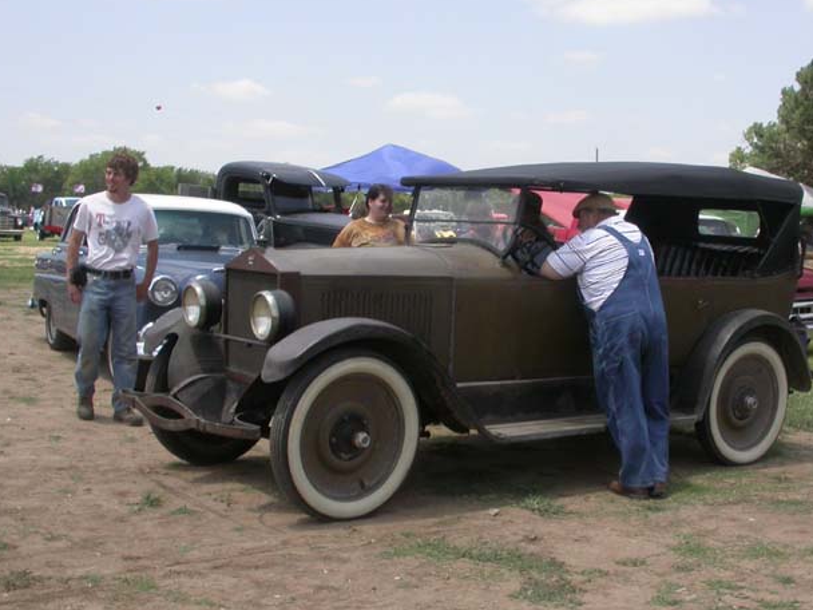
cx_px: 500
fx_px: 1174
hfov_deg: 38.0
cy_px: 328
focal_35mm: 50
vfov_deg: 29.1
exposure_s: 1/310
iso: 100
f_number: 6.7
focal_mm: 7.85
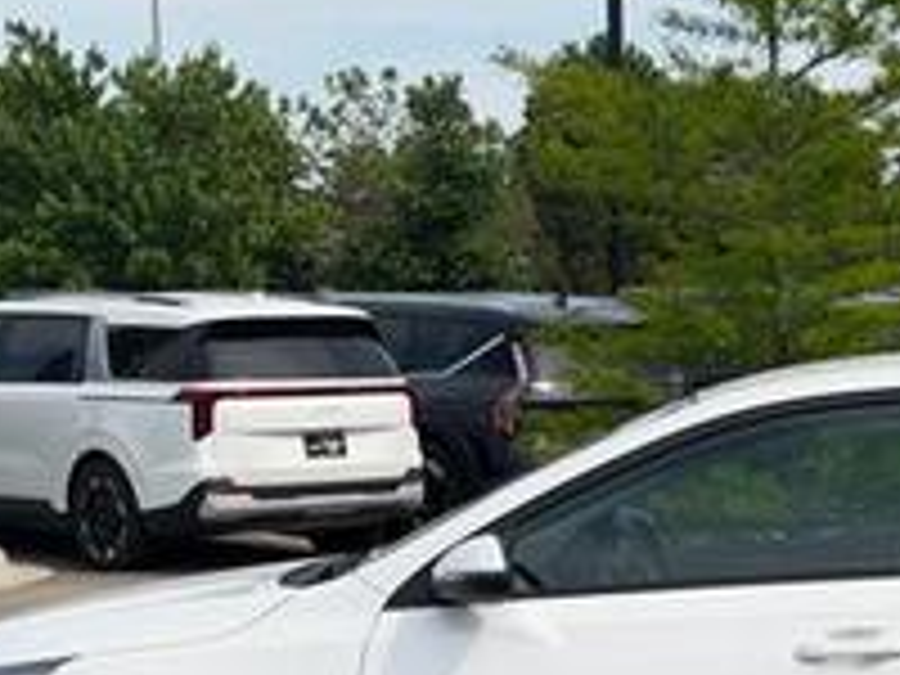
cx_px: 882
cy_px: 783
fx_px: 3146
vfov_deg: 12.0
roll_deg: +0.4
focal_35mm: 121
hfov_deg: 16.0
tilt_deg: -8.0
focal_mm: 6.76
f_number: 1.78
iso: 64
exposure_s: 1/5208
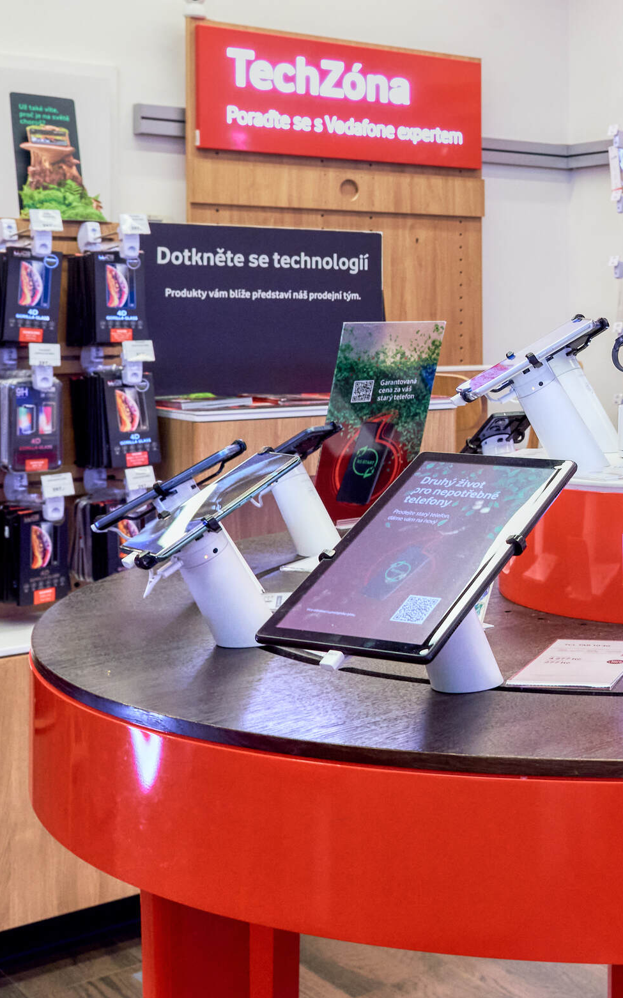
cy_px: 396
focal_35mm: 55
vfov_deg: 36.8
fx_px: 1495
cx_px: 713
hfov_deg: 22.1
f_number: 8
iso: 1250
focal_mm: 28
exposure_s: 1/40
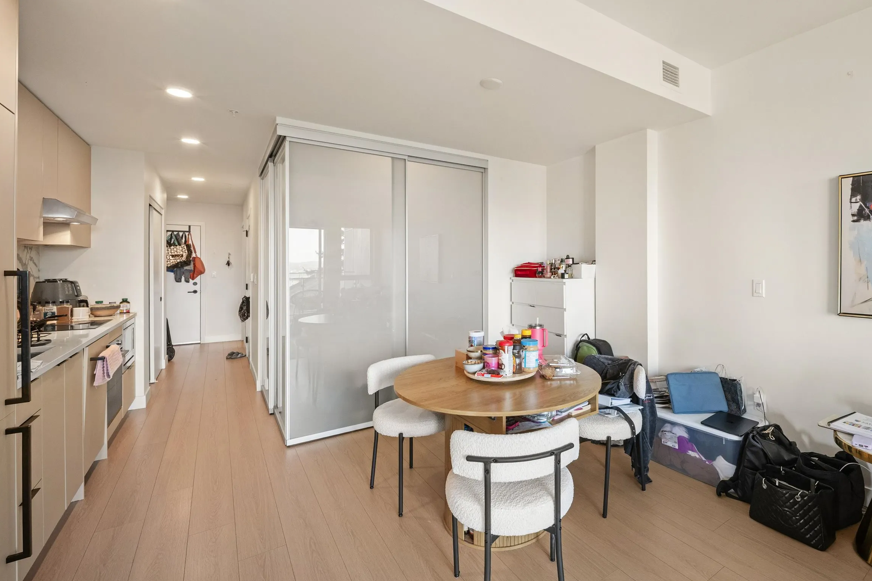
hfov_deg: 95.6
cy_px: 265
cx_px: 517
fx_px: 388
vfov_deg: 73.6
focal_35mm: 16
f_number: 7.1
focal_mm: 12
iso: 400
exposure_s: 1/20
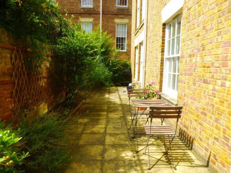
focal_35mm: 24
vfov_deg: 56.8
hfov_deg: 71.6
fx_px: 160
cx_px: 116
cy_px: 86
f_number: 4
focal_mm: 4.3
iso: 100
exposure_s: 1/320
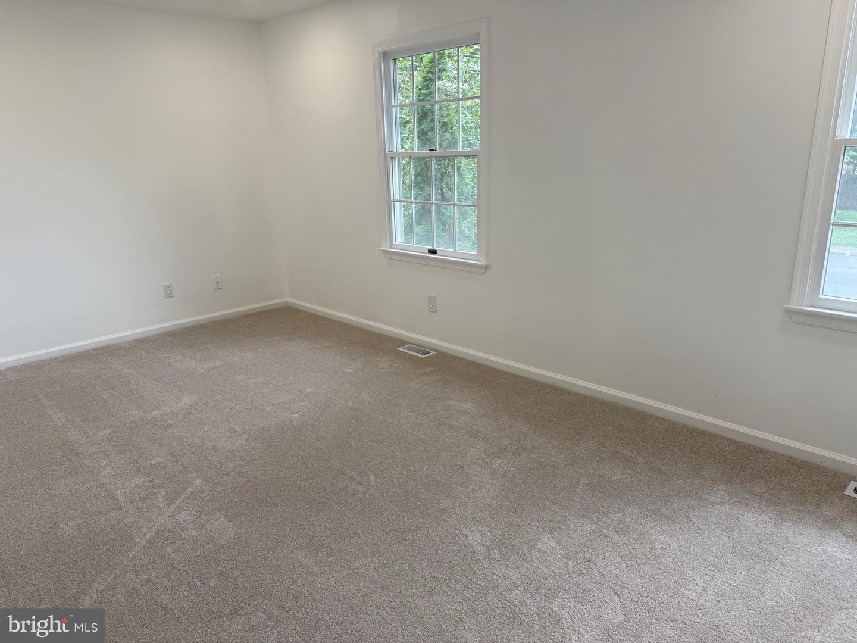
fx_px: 594
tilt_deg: -14.2
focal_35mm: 24
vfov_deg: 56.8
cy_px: 322
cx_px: 428
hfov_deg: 71.6
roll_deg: +2.1
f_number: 1.78
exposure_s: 1/167
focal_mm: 6.76
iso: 64
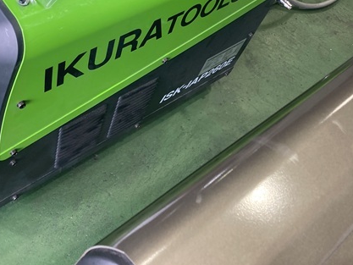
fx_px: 439
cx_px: 158
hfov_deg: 43.8
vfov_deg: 33.0
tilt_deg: -52.8
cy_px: 67
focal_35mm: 43
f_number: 1.8
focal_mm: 3.99
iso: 80
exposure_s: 1/99
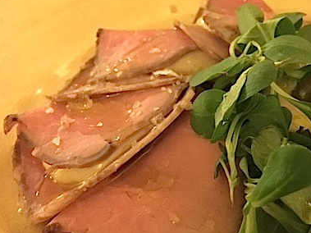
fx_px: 440
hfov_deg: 37.4
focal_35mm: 49
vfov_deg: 29.5
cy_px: 145
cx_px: 254
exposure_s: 1/17
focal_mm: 4.15
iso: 1000
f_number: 2.2
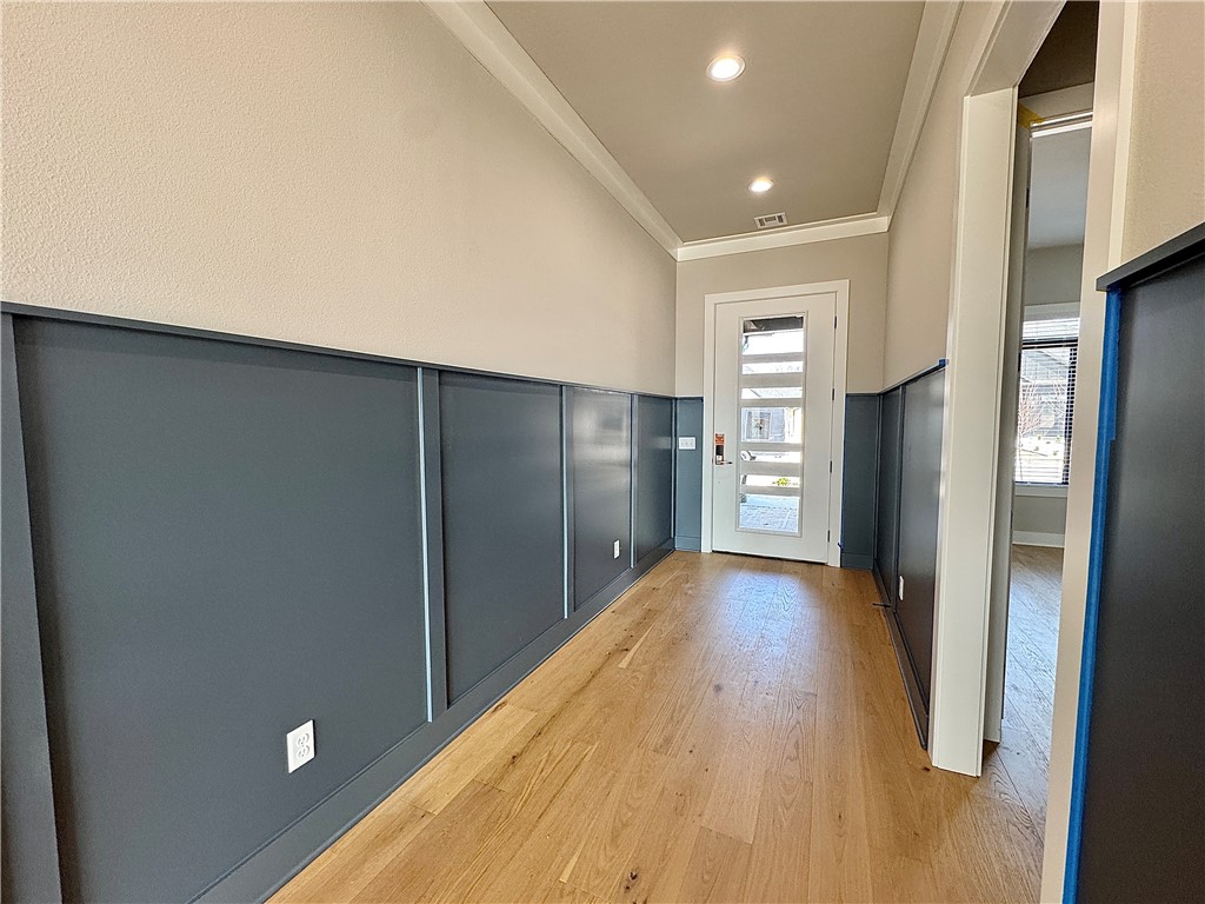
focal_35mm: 14
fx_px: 487
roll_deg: +0.5
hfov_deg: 102.1
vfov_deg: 85.7
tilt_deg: -3.5
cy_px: 452
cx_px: 602
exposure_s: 1/120
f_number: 2.2
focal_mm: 2.22
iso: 200
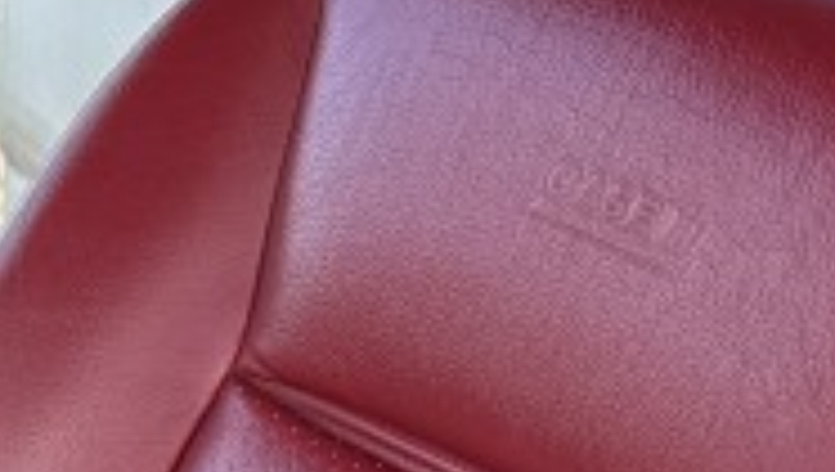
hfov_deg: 9.7
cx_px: -220
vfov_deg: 5.0
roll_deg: -0.8
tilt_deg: -38.9
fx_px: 4853
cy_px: 1910
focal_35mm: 219
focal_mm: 5.96
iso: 50
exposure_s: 1/283
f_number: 1.6
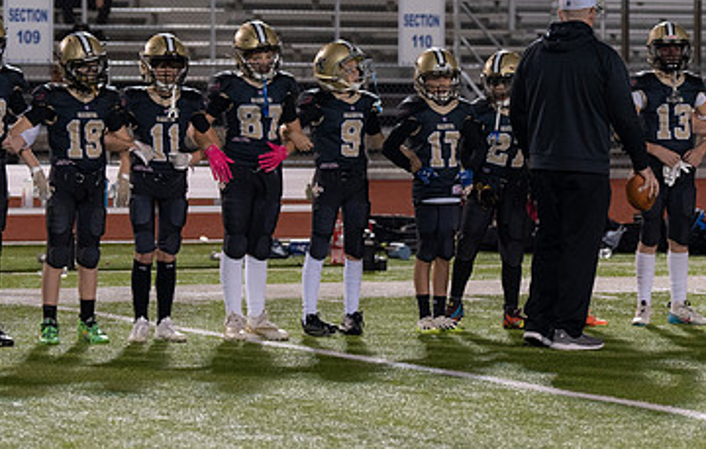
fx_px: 3635
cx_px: 379
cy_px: 133
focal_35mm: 188
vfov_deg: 7.1
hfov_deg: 11.1
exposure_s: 1/320
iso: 1600
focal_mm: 97
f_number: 2.8
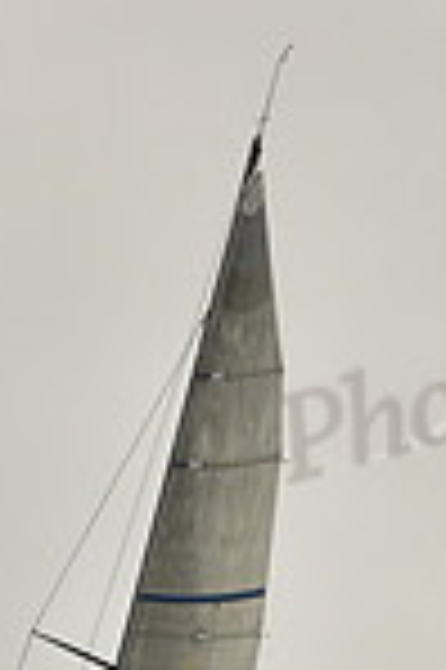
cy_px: 1079
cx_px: 47
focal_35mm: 350
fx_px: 6519
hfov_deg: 3.9
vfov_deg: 5.8
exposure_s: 1/800
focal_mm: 90
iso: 320
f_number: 11
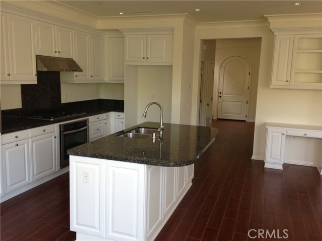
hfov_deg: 55.4
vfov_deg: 42.9
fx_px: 307
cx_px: 161
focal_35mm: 33
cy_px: 120
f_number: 2.4
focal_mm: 4.13
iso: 64
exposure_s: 1/20
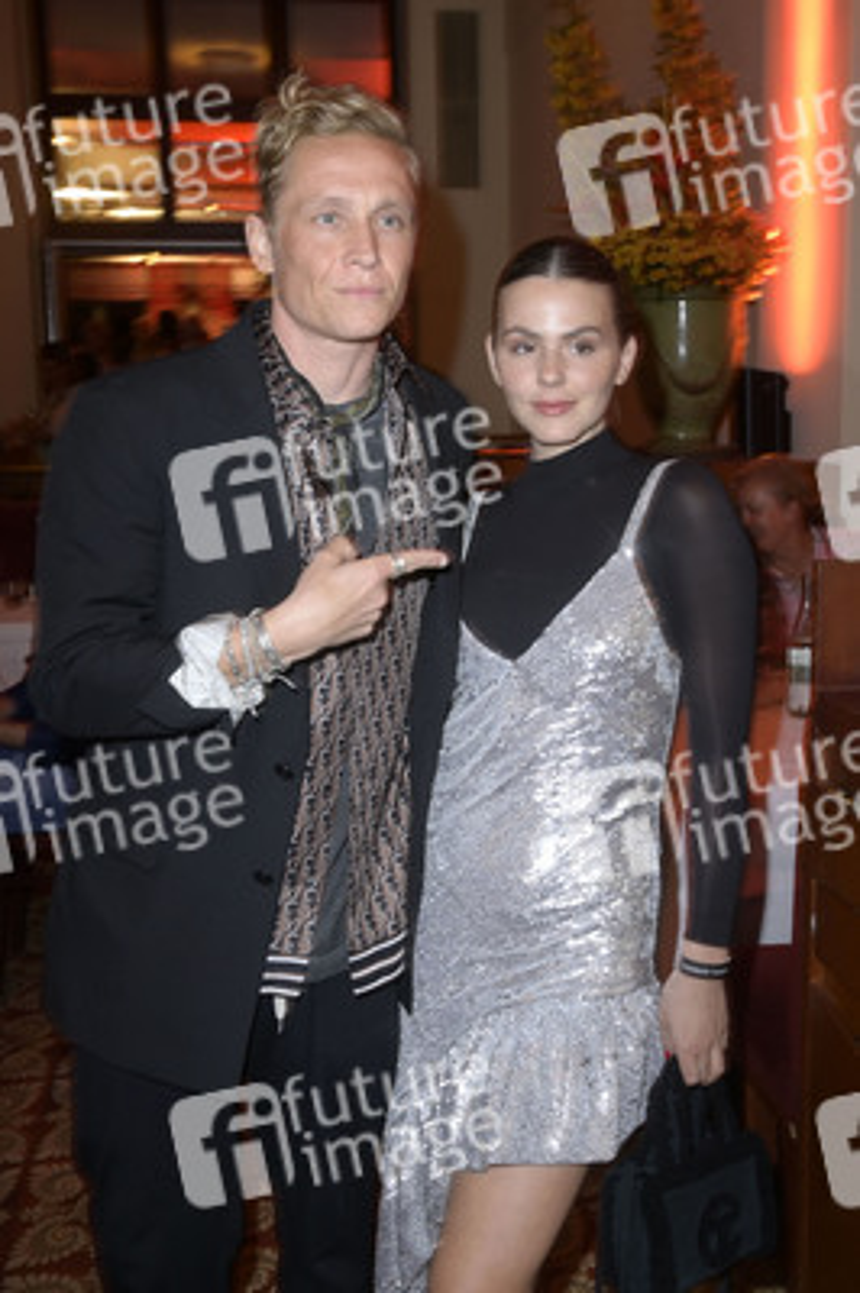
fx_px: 1220
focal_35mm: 34
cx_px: 430
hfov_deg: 38.8
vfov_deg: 55.8
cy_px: 646
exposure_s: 1/20
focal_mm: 34
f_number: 5.6
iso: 800
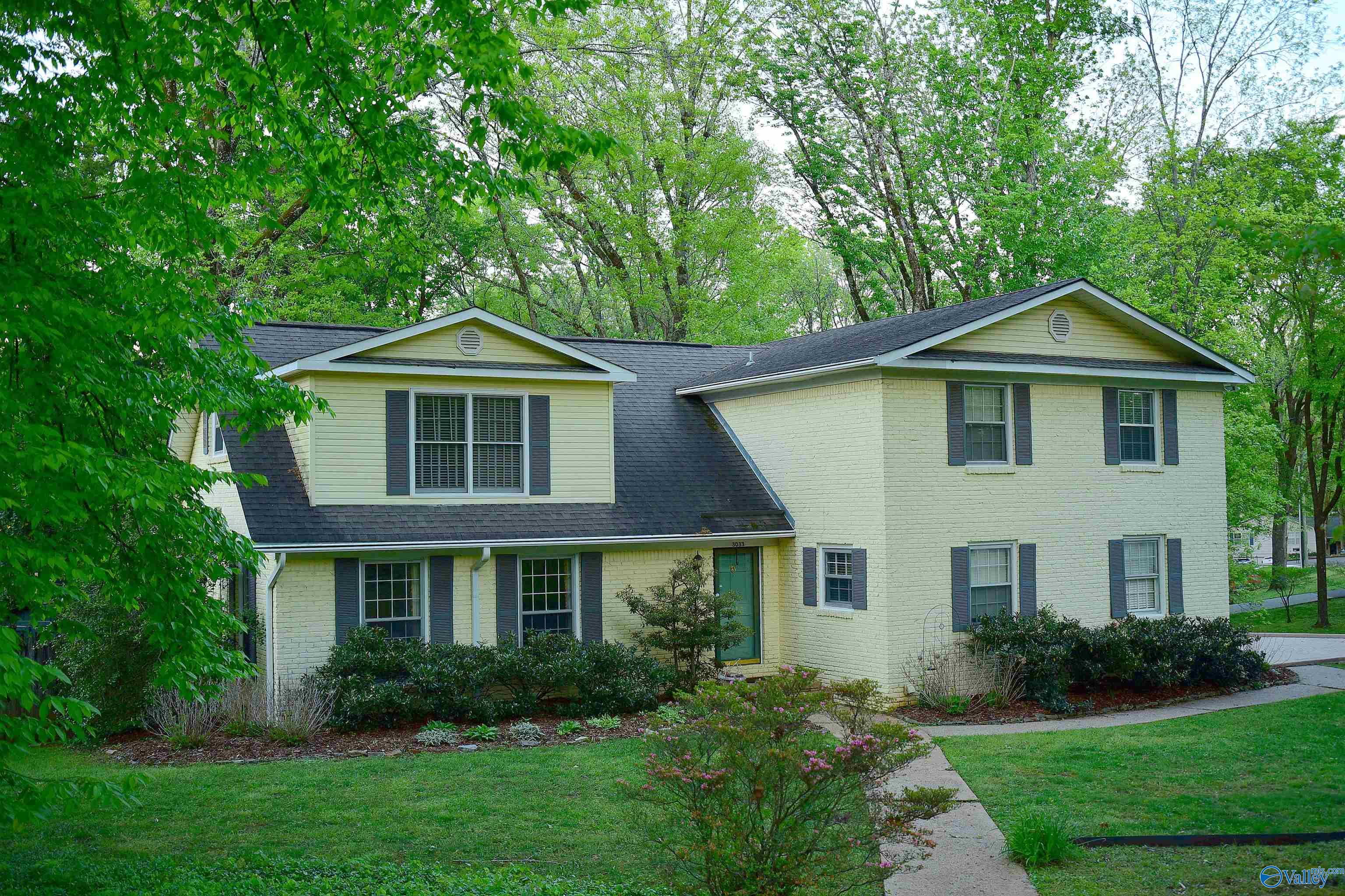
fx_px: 1308
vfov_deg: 37.9
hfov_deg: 54.4
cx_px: 672
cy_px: 448
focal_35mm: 35
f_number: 2.8
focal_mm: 35
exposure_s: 1/60
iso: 160
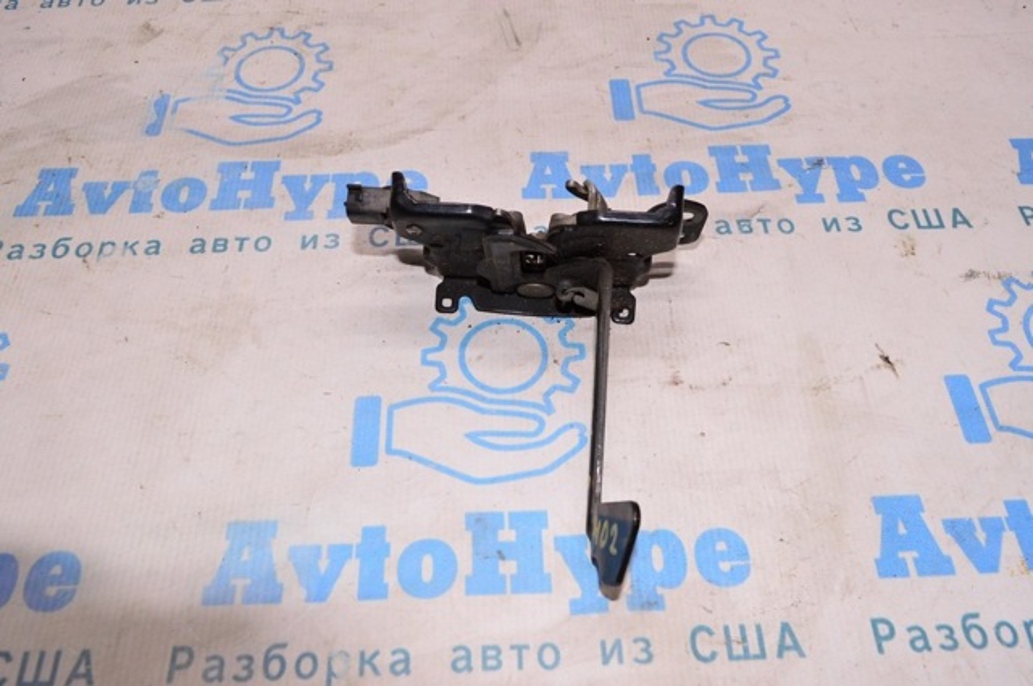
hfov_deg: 62.0
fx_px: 860
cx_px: 516
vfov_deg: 43.5
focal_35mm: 30
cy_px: 343
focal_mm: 20
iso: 1600
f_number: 8
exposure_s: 1/125
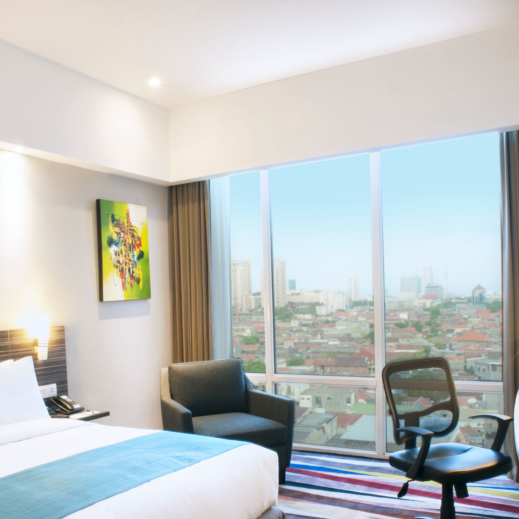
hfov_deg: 48.1
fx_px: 577
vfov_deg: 47.9
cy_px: 333
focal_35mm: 34
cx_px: 204
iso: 100
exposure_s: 6
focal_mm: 20
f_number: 22
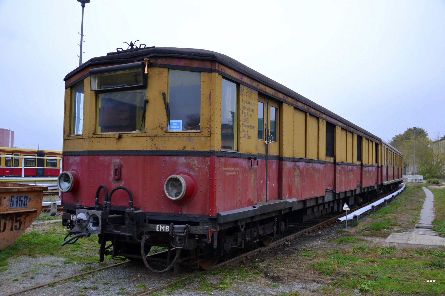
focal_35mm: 33
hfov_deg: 57.2
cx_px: 222
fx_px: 408
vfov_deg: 40.0
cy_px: 148
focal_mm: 22
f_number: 3.8
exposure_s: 1/500
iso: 400
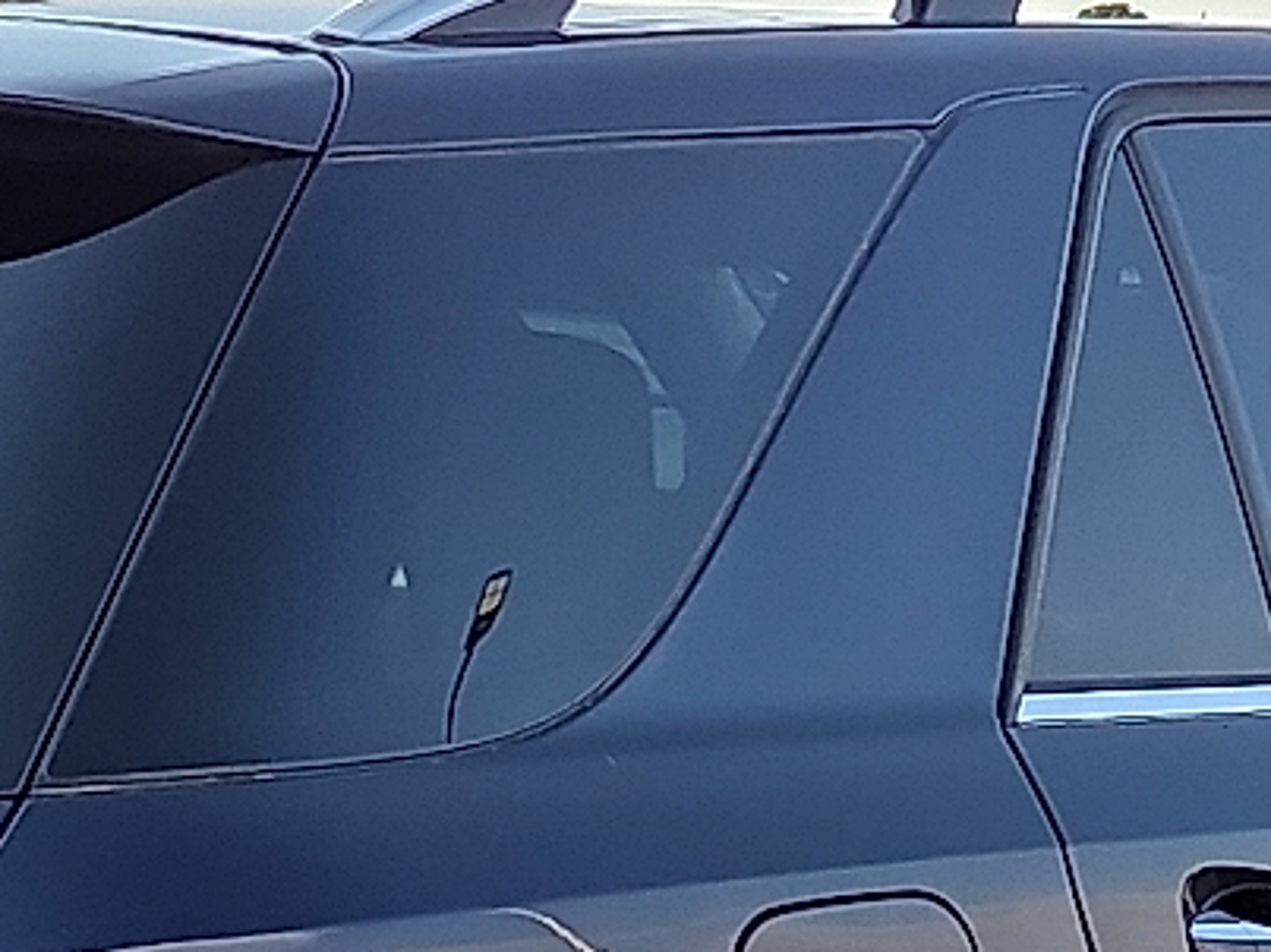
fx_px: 5102
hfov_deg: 14.2
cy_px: 1147
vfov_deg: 10.5
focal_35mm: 139
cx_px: 438
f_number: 1.8
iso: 25
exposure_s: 1/1250
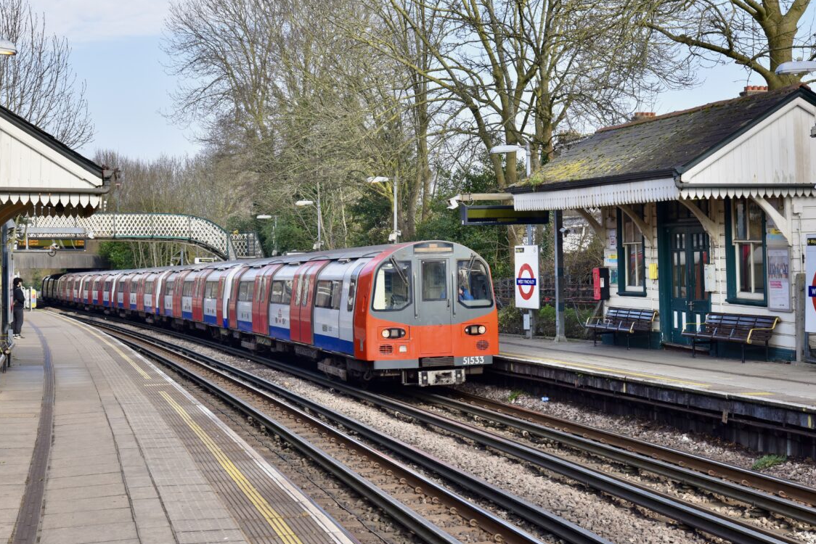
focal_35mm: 60
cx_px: 394
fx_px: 1360
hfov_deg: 33.4
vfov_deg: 22.6
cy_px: 276
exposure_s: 1/500
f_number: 7.1
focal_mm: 50
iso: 400
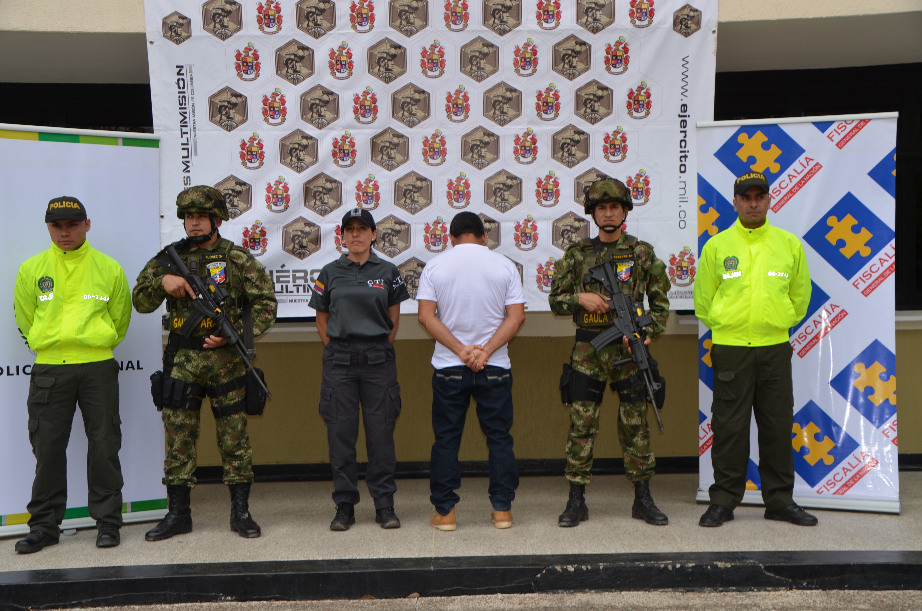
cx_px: 461
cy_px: 306
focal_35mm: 45
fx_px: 1150
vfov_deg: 29.7
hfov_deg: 43.7
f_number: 6.3
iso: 100
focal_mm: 30
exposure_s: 1/250
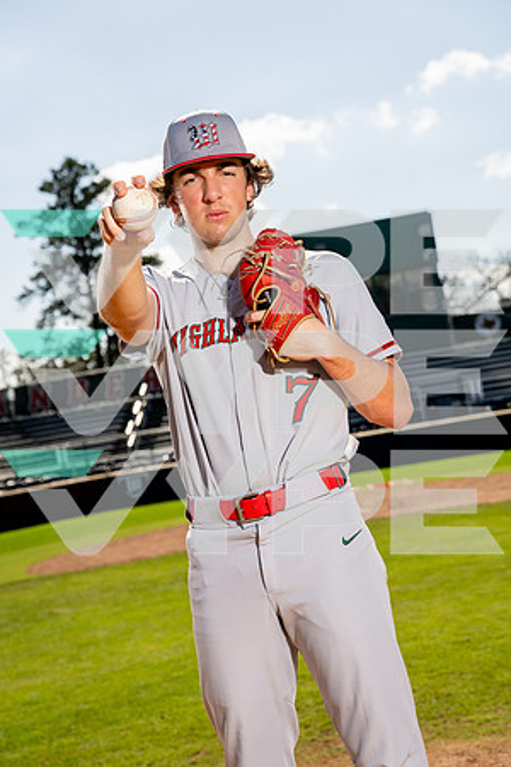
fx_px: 1490
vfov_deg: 28.8
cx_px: 256
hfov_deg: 19.5
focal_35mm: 70
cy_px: 384
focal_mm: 70
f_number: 5.6
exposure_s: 1/1600
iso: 250
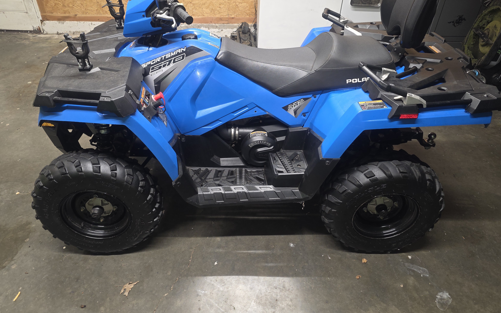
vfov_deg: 49.0
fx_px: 341
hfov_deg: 72.5
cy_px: 127
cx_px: 246
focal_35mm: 25
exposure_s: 1/40
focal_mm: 6.3
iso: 100
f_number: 1.7
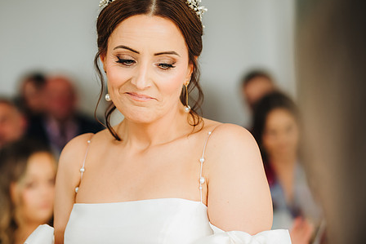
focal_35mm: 110
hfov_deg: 18.6
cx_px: 139
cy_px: 121
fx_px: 1119
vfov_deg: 12.5
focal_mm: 85
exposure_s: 1/200
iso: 500
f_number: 2.2
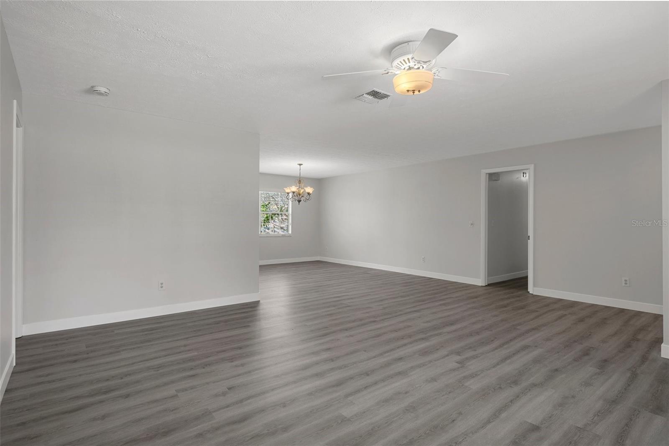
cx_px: 334
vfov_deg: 70.4
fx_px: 316
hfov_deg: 93.3
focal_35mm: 17
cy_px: 223
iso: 320
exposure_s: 1.6
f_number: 8
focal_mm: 17
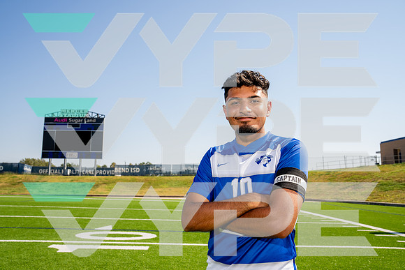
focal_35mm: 30
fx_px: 338
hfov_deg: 61.9
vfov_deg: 43.6
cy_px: 135
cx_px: 202
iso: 50
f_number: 7.1
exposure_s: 1/125
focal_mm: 30
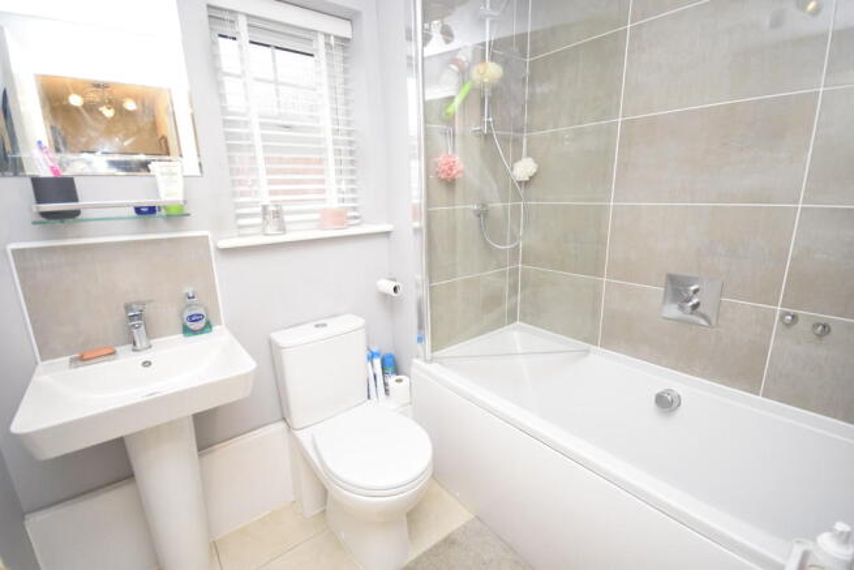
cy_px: 285
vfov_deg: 77.4
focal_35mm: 15
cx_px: 427
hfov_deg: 100.4
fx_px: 356
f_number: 5
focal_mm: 10
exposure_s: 1/100
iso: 800
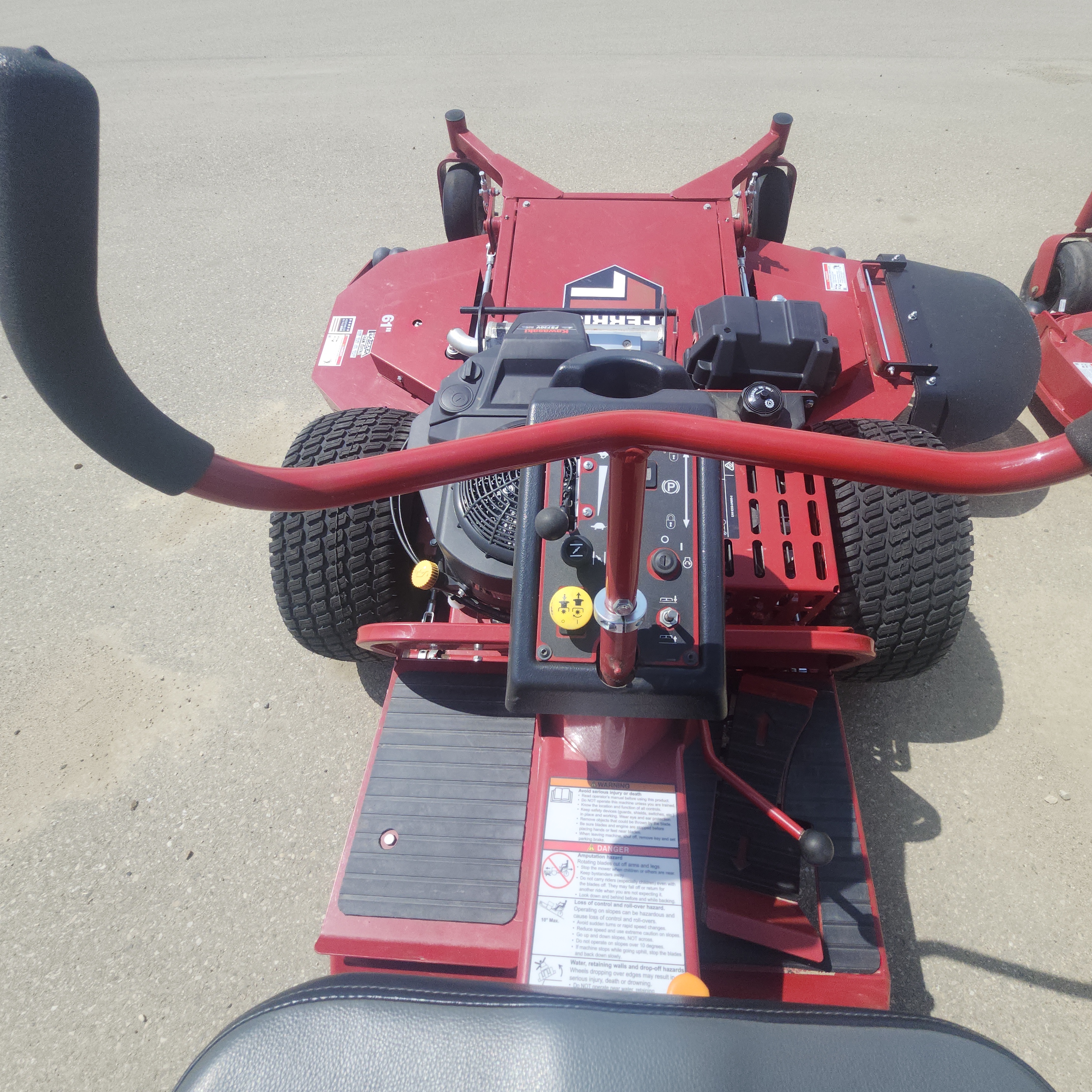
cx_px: 572
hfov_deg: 87.4
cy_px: 526
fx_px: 571
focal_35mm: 16
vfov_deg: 87.4
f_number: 2.2
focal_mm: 1.74
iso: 40
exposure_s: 1/1521
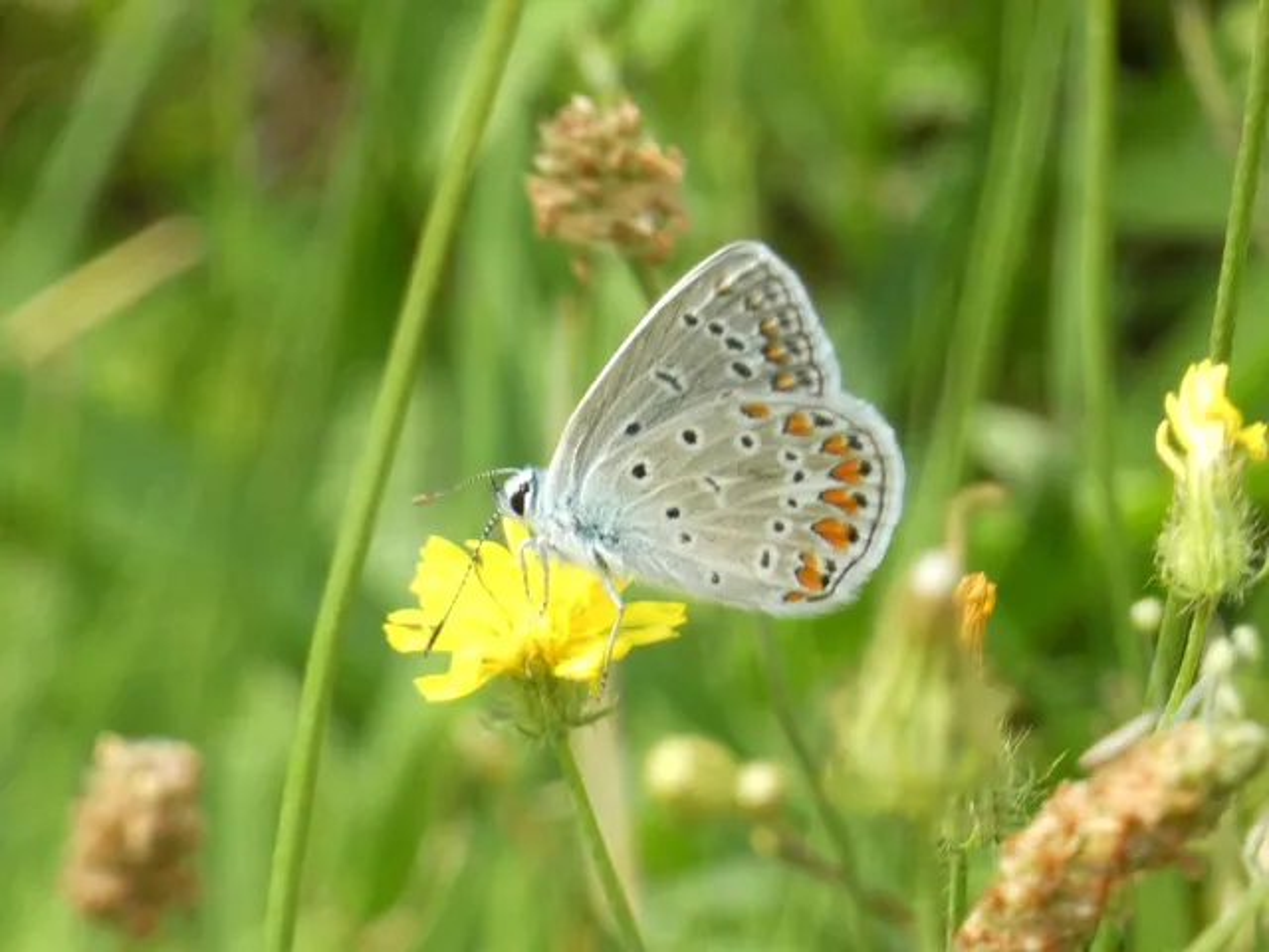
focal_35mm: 515
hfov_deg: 3.8
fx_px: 18880
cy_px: 476
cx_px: 634
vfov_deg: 2.9
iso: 200
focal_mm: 92.3
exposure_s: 1/100
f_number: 5.6
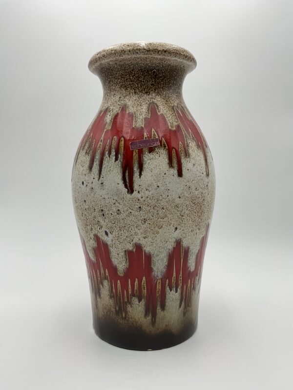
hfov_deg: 48.2
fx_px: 327
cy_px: 195
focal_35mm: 29
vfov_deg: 61.7
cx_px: 146
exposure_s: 1/320
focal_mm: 3
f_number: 1.8
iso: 16
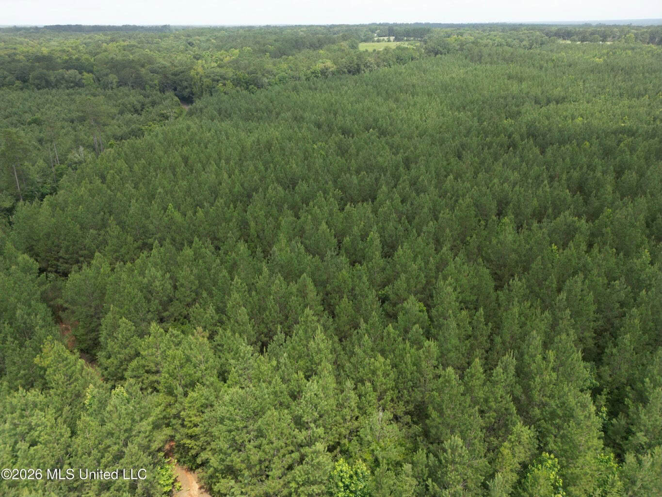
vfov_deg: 56.8
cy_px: 248
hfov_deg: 71.6
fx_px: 459
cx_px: 331
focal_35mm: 24
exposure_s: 1/1250
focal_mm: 6.7
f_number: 1.7
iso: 140
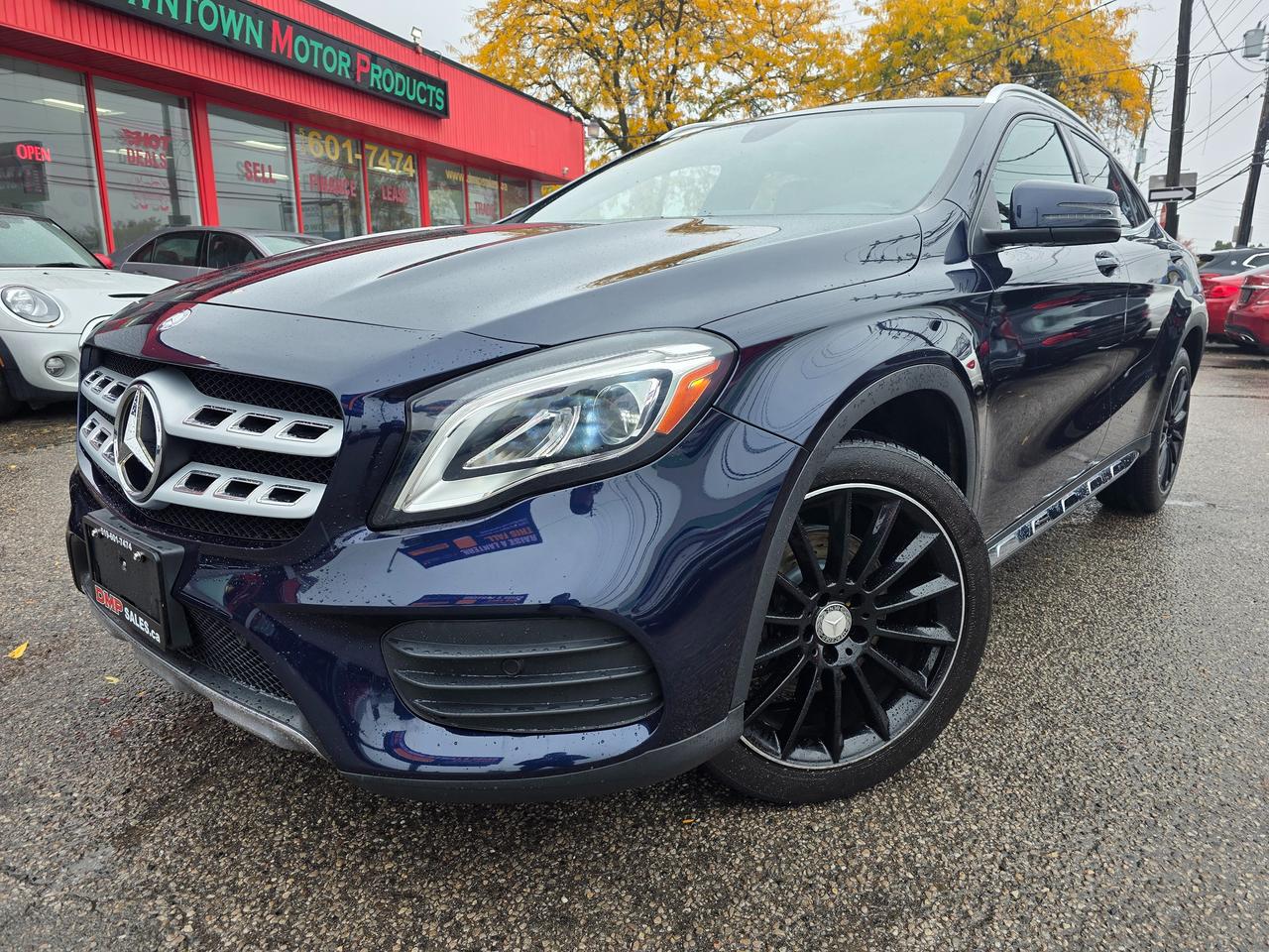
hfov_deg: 73.9
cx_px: 634
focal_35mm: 23
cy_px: 476
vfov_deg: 58.9
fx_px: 843
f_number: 1.7
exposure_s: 1/200
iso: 20
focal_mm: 6.3
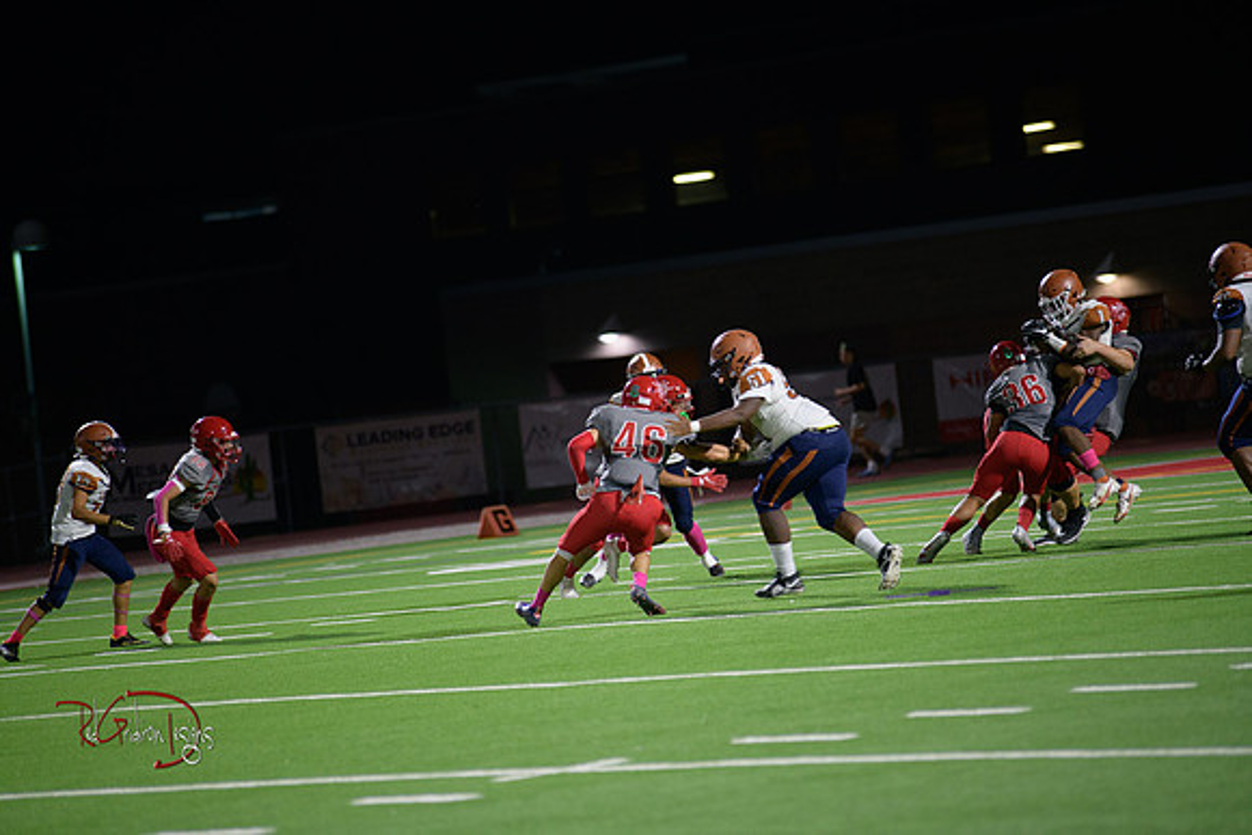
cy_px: 418
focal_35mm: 200
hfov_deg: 10.3
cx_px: 626
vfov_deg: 6.9
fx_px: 6957
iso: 1600
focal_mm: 200
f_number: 2.8
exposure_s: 1/250
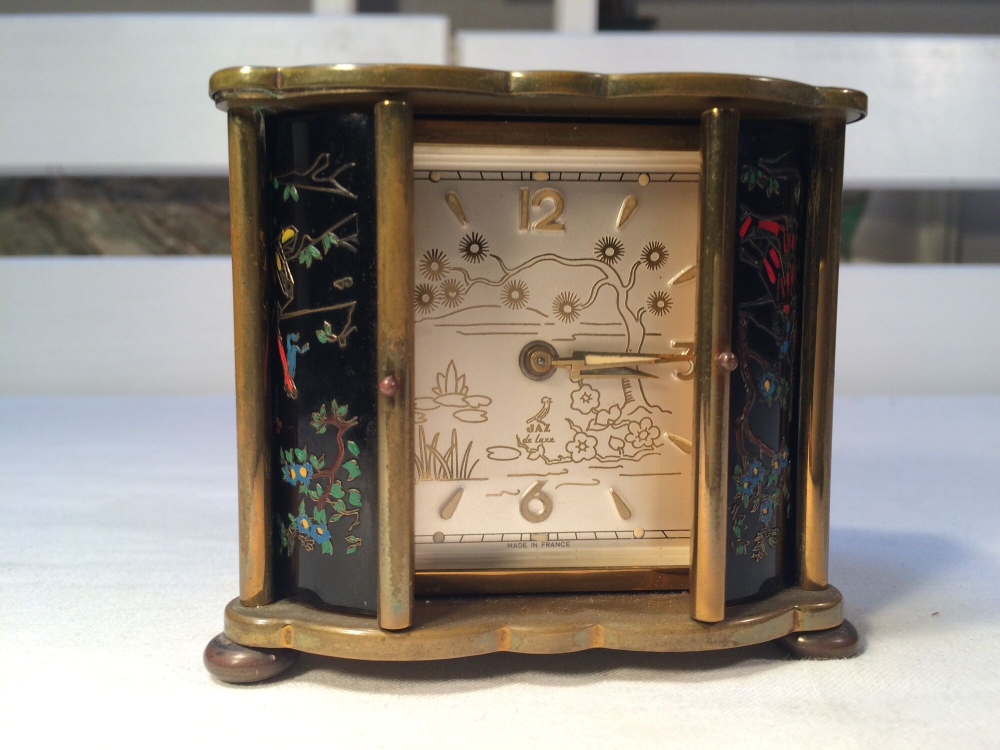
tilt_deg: -4.4
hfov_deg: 61.7
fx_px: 838
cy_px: 375
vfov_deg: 48.2
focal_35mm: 29
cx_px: 500
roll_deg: +0.3
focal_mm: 4.15
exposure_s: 1/100
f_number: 2.2
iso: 50
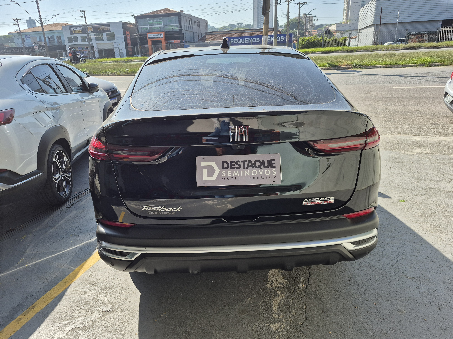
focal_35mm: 23
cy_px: 170
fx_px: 301
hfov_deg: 73.9
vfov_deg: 58.9
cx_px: 226
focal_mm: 5.4
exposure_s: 1/932
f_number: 1.8
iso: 25
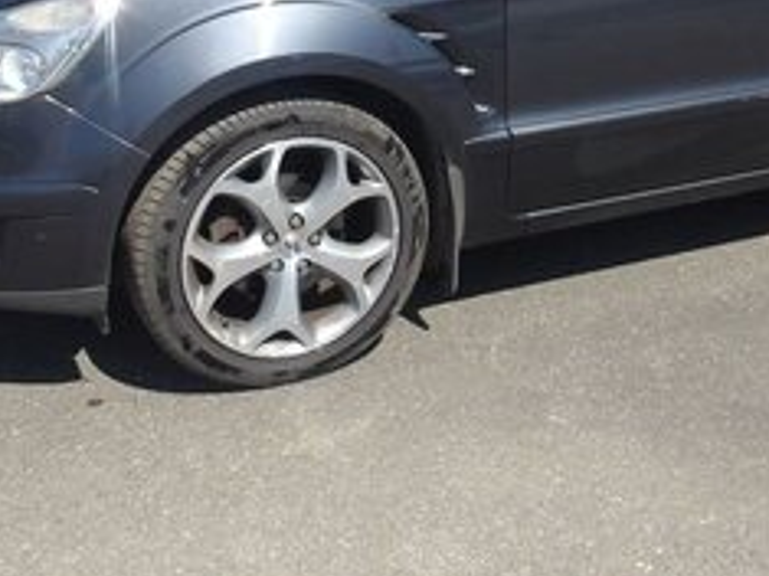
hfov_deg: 34.0
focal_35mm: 56
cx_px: 530
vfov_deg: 25.0
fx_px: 1243
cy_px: 20
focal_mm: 4.9
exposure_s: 1/962
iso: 100
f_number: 3
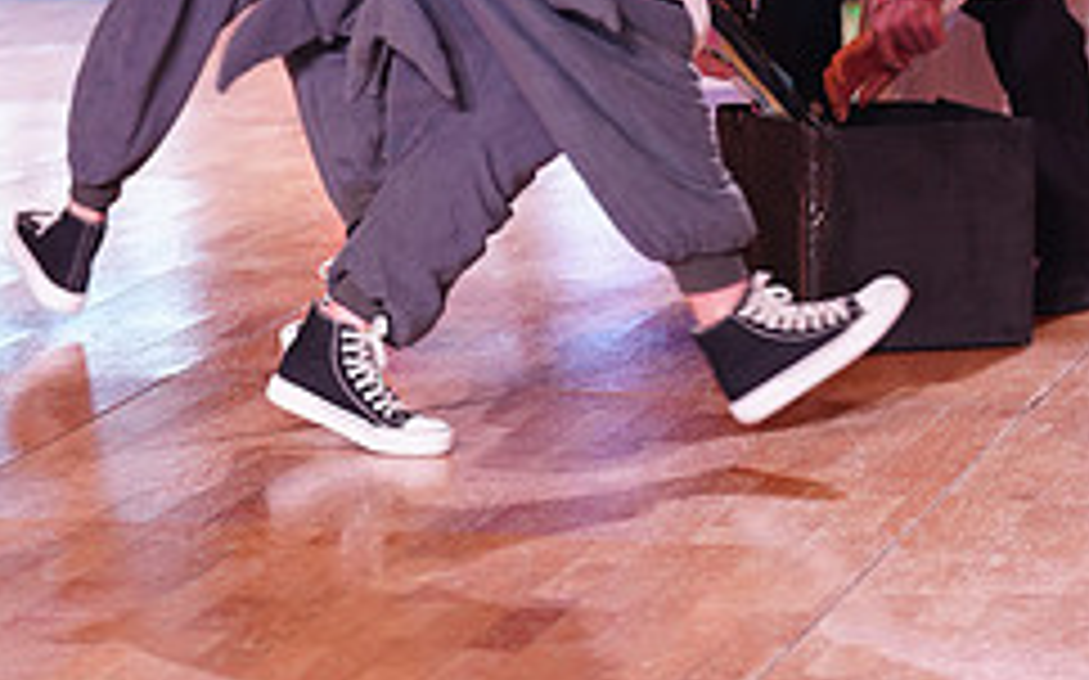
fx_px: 6882
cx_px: 673
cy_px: -342
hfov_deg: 9.0
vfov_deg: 5.6
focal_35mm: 232
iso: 1000
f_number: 2.8
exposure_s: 1/250
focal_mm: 95
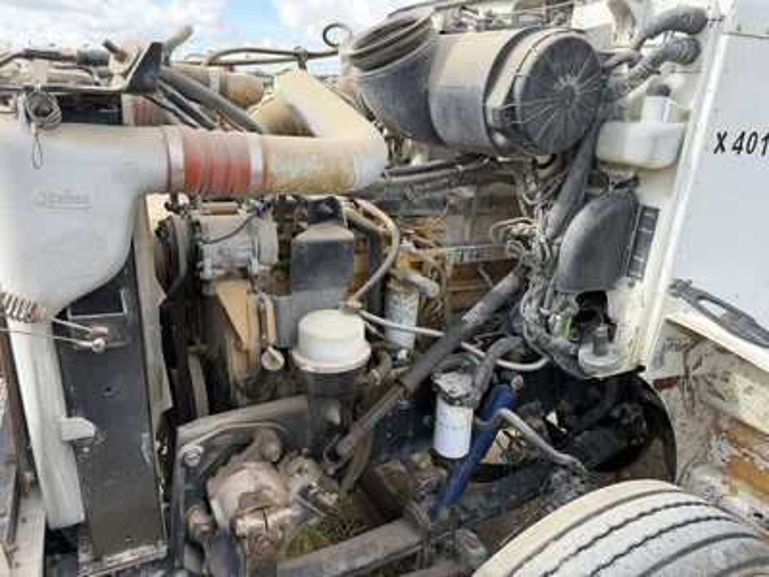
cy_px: 288
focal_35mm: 24
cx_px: 384
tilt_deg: -19.4
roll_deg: -2.7
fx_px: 533
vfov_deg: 56.8
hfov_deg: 71.6
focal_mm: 6.76
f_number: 1.78
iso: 100
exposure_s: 1/1211
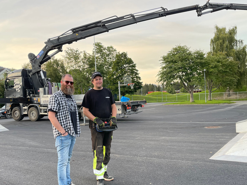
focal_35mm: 36
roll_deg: +3.3
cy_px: 108
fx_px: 257
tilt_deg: -2.2
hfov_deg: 51.4
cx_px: 122
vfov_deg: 39.5
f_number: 1.6
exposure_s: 1/121
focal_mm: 5.1
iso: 32
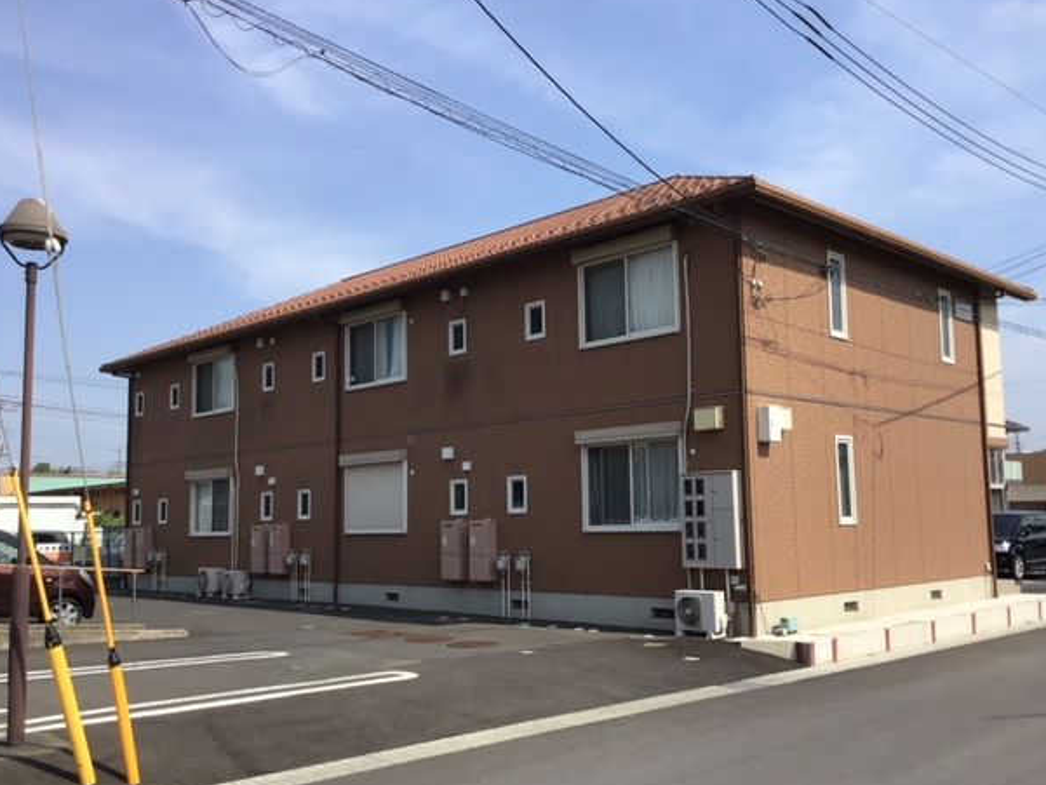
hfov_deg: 55.3
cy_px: 407
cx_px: 546
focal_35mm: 33
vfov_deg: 43.0
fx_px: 997
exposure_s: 1/1199
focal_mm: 3.3
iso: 25
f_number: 2.4
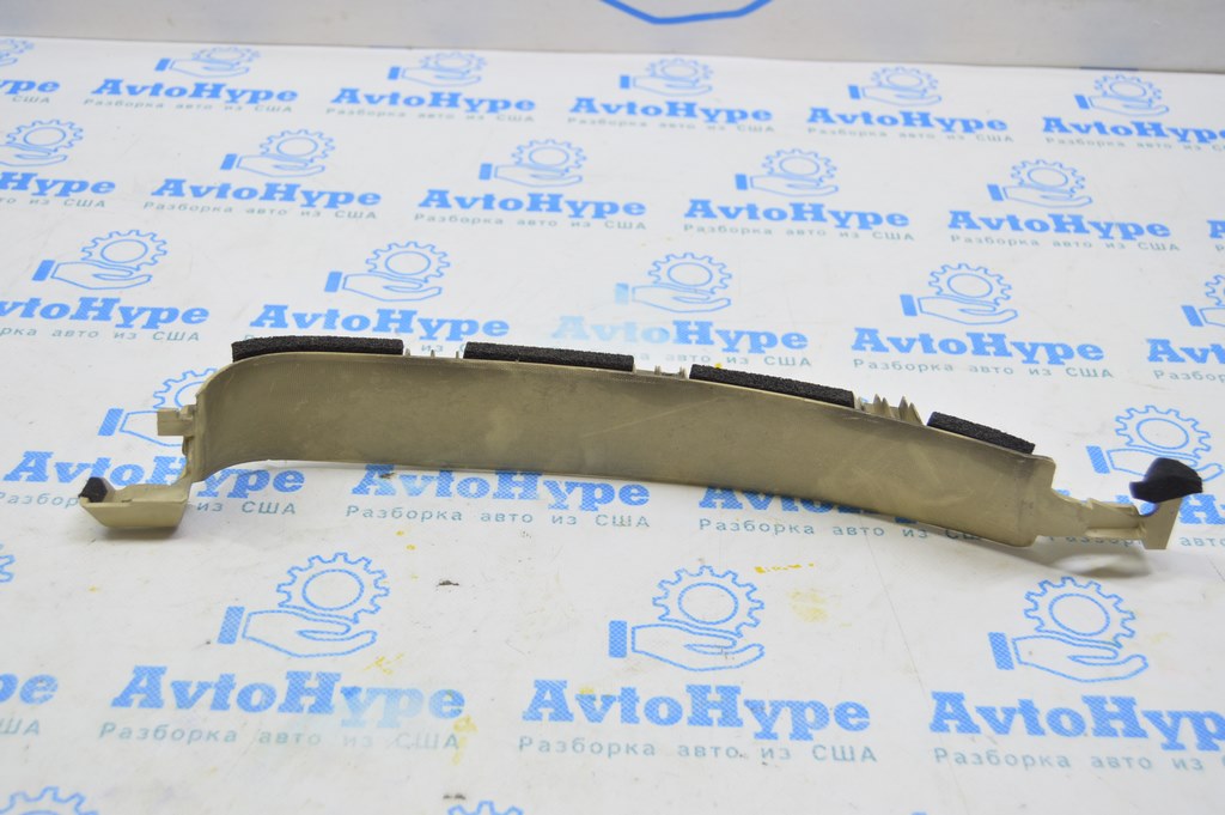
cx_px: 612
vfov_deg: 29.8
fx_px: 1530
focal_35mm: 45
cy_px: 408
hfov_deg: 43.6
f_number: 5.6
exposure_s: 1/20
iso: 400
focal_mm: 30
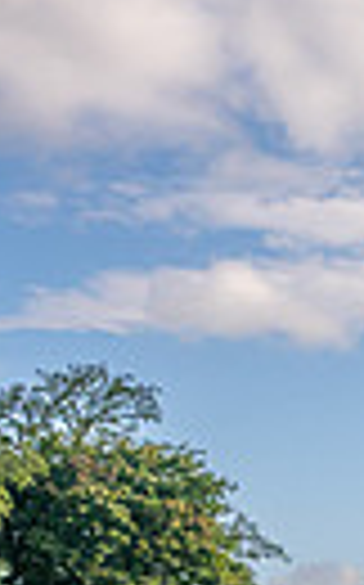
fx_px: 1877
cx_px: 1195
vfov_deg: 17.2
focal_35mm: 118
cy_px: 601
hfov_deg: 8.6
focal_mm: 26
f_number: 8
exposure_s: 1/2500
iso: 500
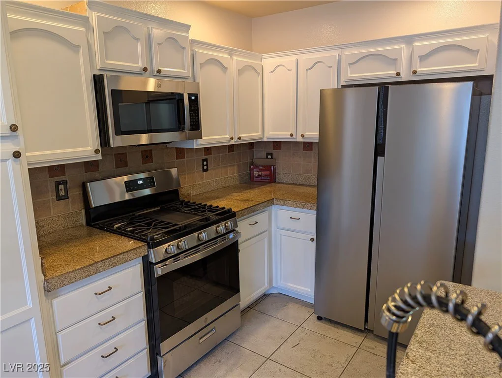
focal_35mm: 24
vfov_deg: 56.9
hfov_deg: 71.5
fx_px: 348
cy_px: 189
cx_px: 251
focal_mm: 6.9
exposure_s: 1/120
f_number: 1.68
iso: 456
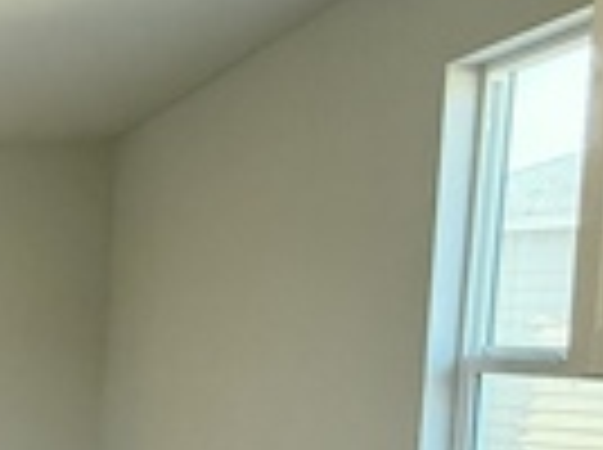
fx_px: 1165
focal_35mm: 67
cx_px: -513
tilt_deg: -3.6
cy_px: 423
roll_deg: -0.3
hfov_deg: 20.0
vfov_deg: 21.3
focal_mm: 2.22
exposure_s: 1/120
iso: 320
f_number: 2.2
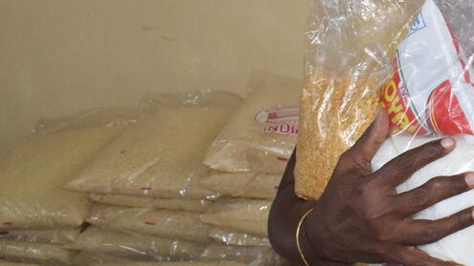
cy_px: 22
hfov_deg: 25.4
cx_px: 550
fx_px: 955
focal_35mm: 76
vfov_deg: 15.7
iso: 2000
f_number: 9
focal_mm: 20
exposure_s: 1/200
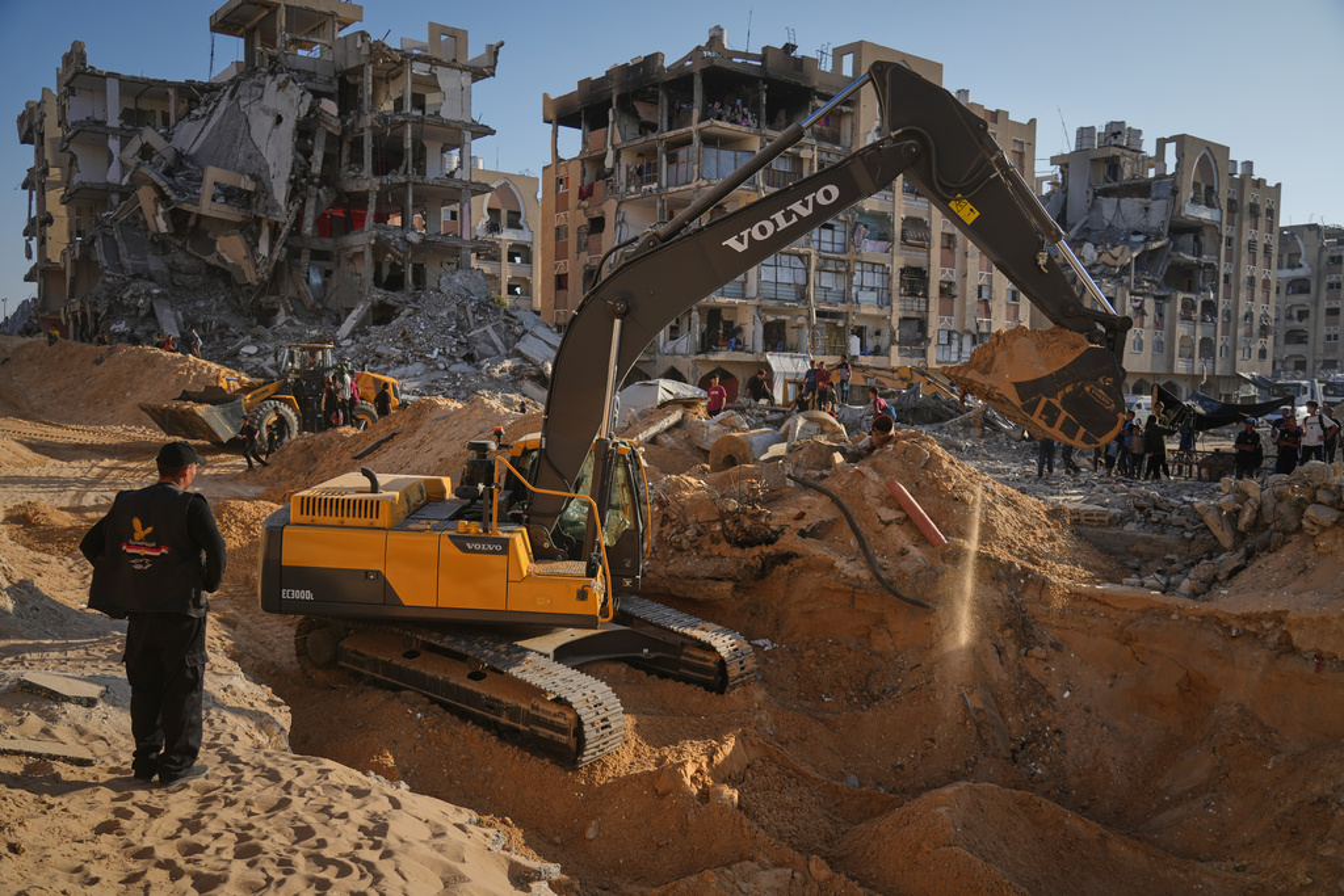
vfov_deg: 45.0
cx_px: 672
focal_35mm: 29
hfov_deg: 63.7
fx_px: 1083
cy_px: 448
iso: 80
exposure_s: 1/1000
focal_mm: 29
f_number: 4
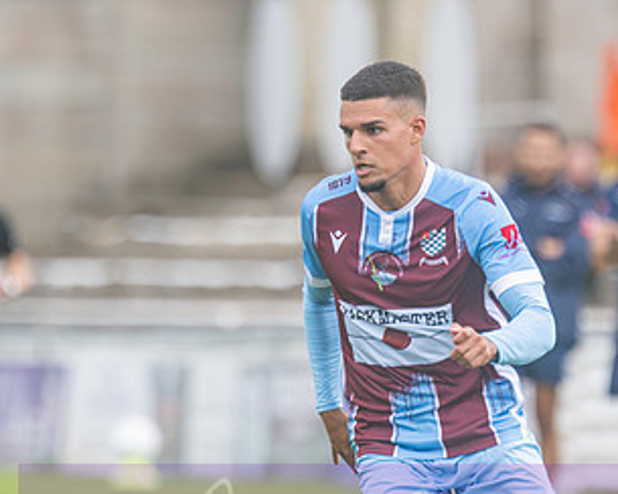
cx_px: 338
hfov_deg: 2.4
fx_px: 14596
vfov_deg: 1.9
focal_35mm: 798
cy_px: 354
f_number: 2.8
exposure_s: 1/1250
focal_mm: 250
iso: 450
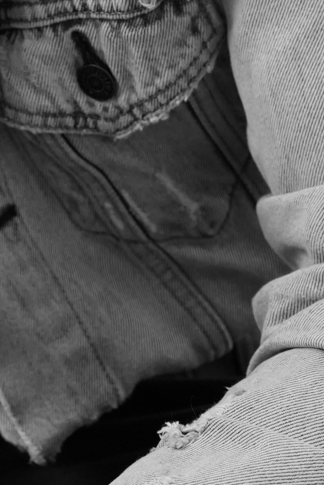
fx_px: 2375
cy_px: -108
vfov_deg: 11.4
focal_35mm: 176
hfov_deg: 7.7
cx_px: -144
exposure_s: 1/160
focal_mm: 36
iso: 1600
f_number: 4
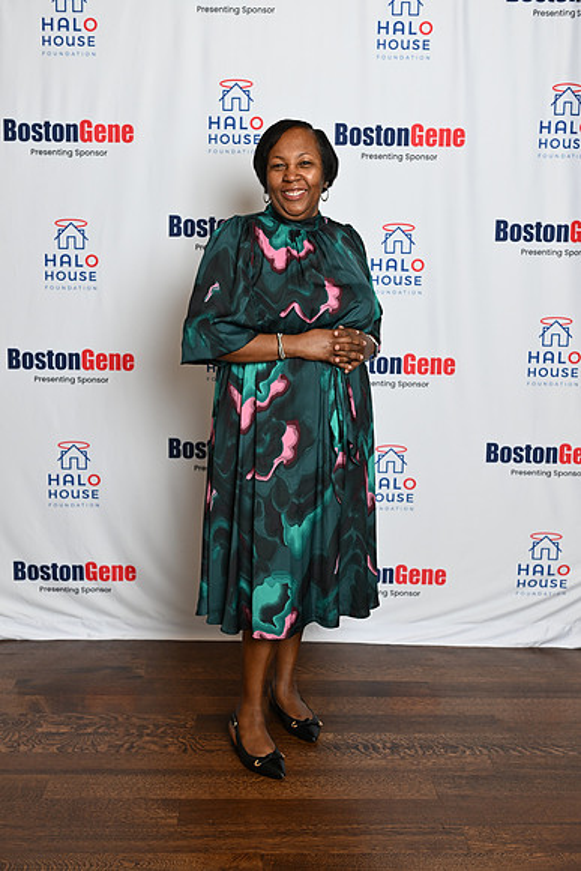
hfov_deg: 29.9
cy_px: 436
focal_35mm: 45
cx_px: 290
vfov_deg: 43.6
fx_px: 1089
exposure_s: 1/80
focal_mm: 45
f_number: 3.5
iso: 200
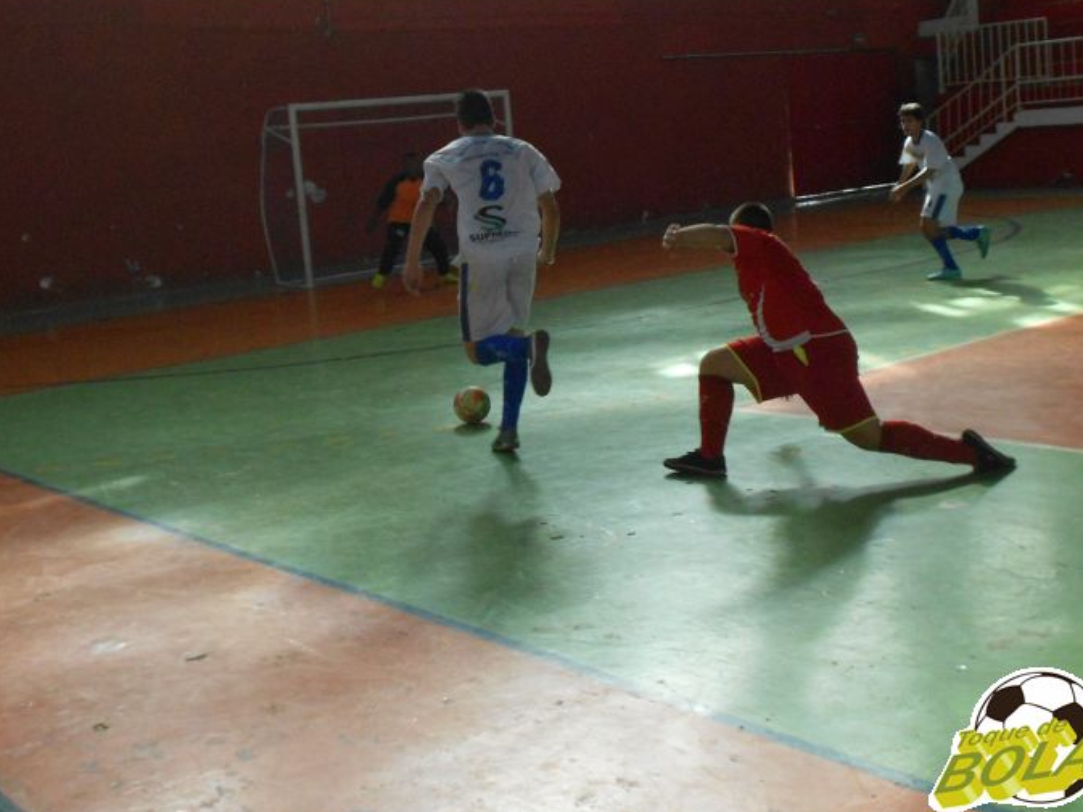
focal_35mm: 44
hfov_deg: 42.9
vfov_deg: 32.8
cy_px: 336
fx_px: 1377
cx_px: 483
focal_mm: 6.9
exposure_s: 1/250
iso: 400
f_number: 3.9
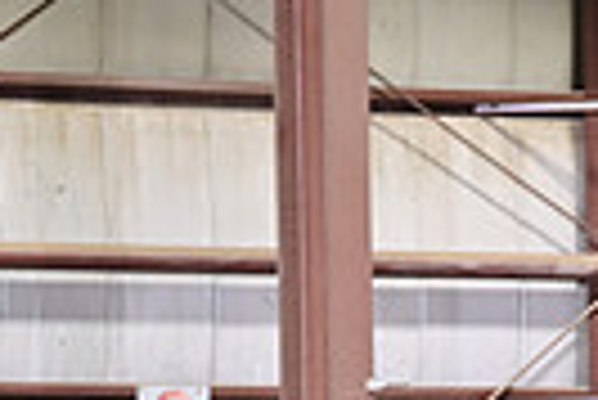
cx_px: 522
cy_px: 856
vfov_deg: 1.6
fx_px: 14484
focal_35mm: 871
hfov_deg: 2.4
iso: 2500
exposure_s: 1/250
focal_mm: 200
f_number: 3.5
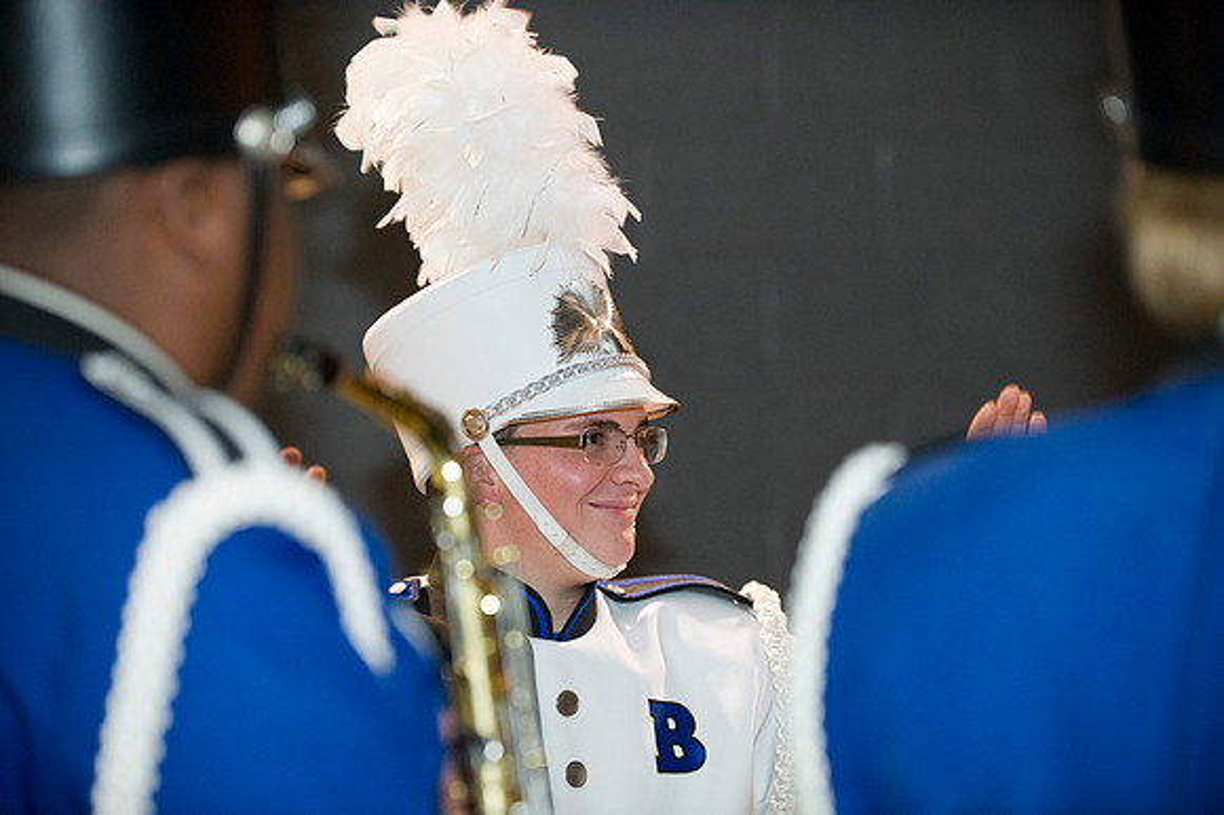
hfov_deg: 17.7
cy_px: 408
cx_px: 612
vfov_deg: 11.8
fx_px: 3942
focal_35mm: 116
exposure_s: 1/125
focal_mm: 116
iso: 4000
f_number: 2.8
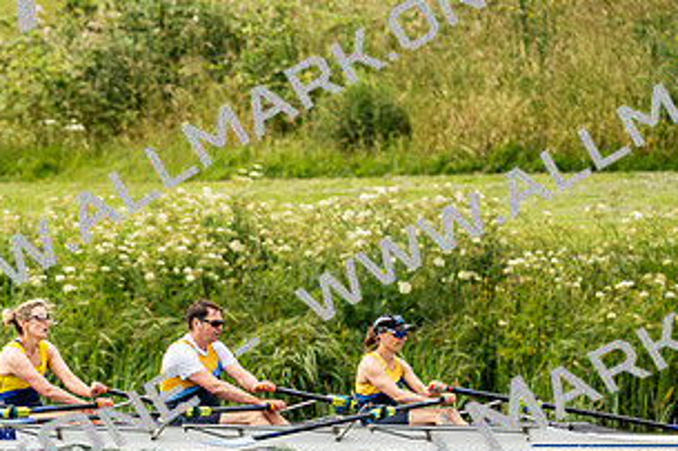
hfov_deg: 1.8
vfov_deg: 1.2
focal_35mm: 1143
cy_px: 359
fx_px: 21514
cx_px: 133
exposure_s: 1/2000
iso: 400
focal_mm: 600
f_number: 6.3
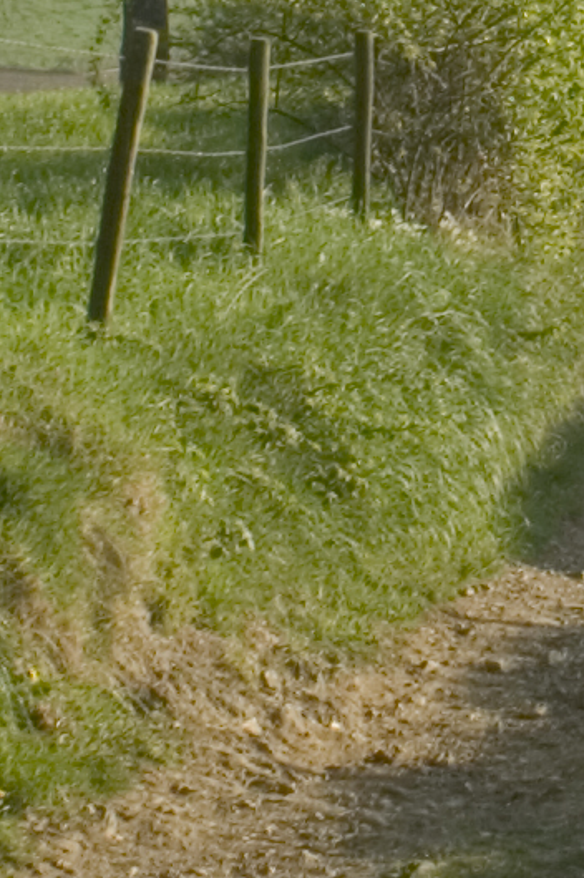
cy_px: -221
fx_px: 5360
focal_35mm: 220
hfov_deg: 6.2
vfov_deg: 9.2
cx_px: 831
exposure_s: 1/60
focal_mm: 20
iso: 200
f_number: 11
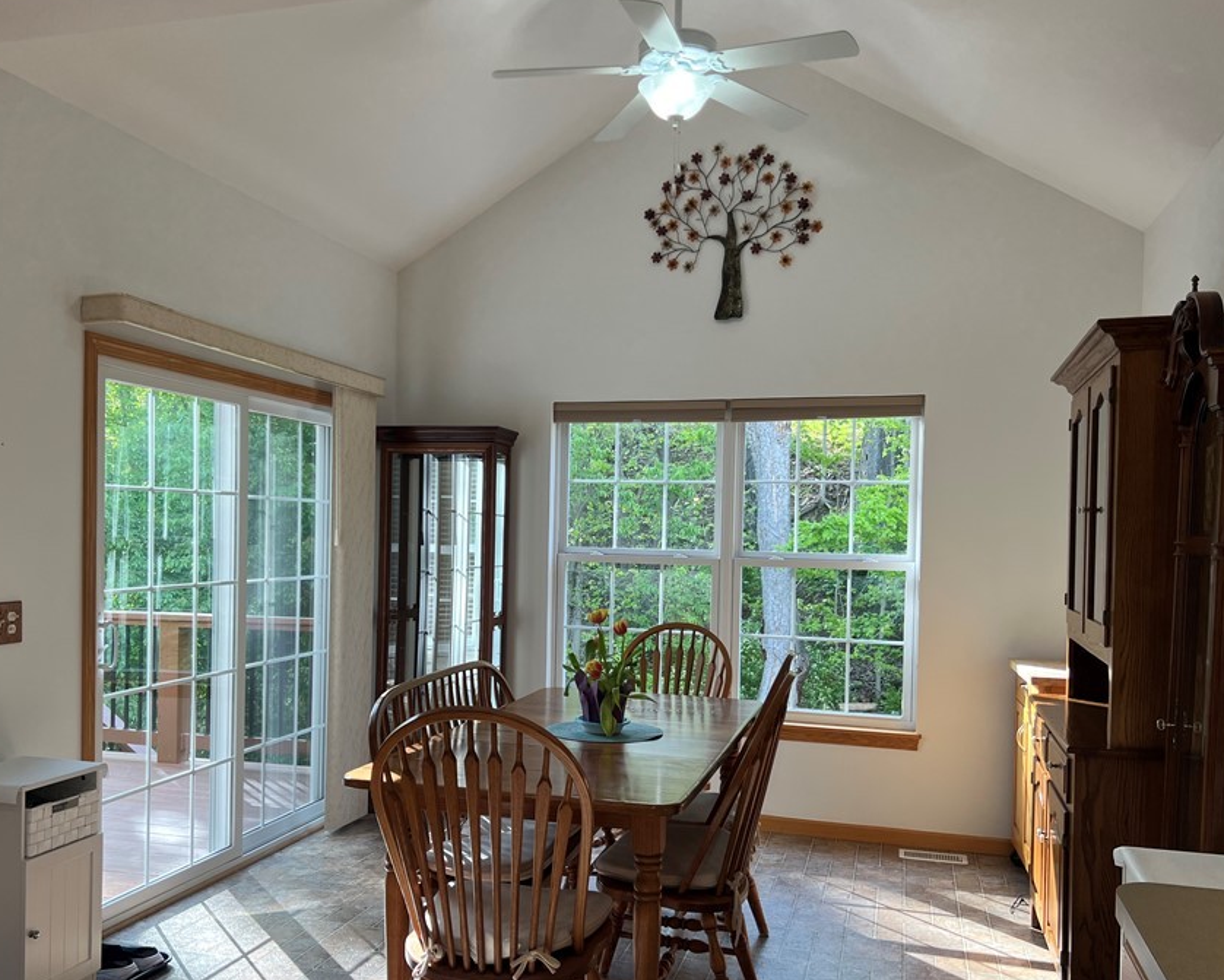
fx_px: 1123
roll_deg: -0.8
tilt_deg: -1.2
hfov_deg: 57.1
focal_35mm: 31
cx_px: 564
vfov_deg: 47.1
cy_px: 542
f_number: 1.5
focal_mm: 5.7
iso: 32
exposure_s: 1/146
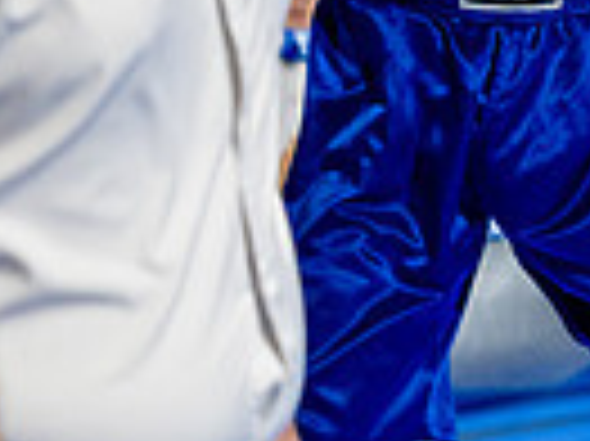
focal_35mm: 242
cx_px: 1298
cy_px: 0
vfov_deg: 6.1
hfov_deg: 7.7
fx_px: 4121
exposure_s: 1/1000
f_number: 2
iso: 4000
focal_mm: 50
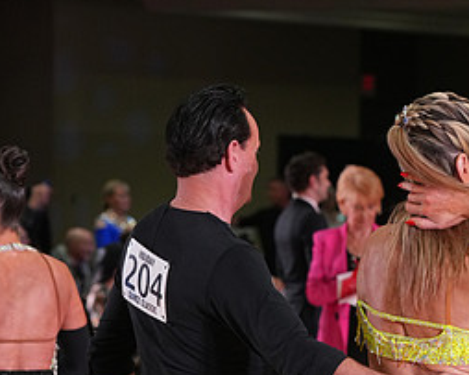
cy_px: 493
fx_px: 3746
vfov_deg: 5.7
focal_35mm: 270
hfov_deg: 7.2
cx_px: 352
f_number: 5.6
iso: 2500
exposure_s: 1/200
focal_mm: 126
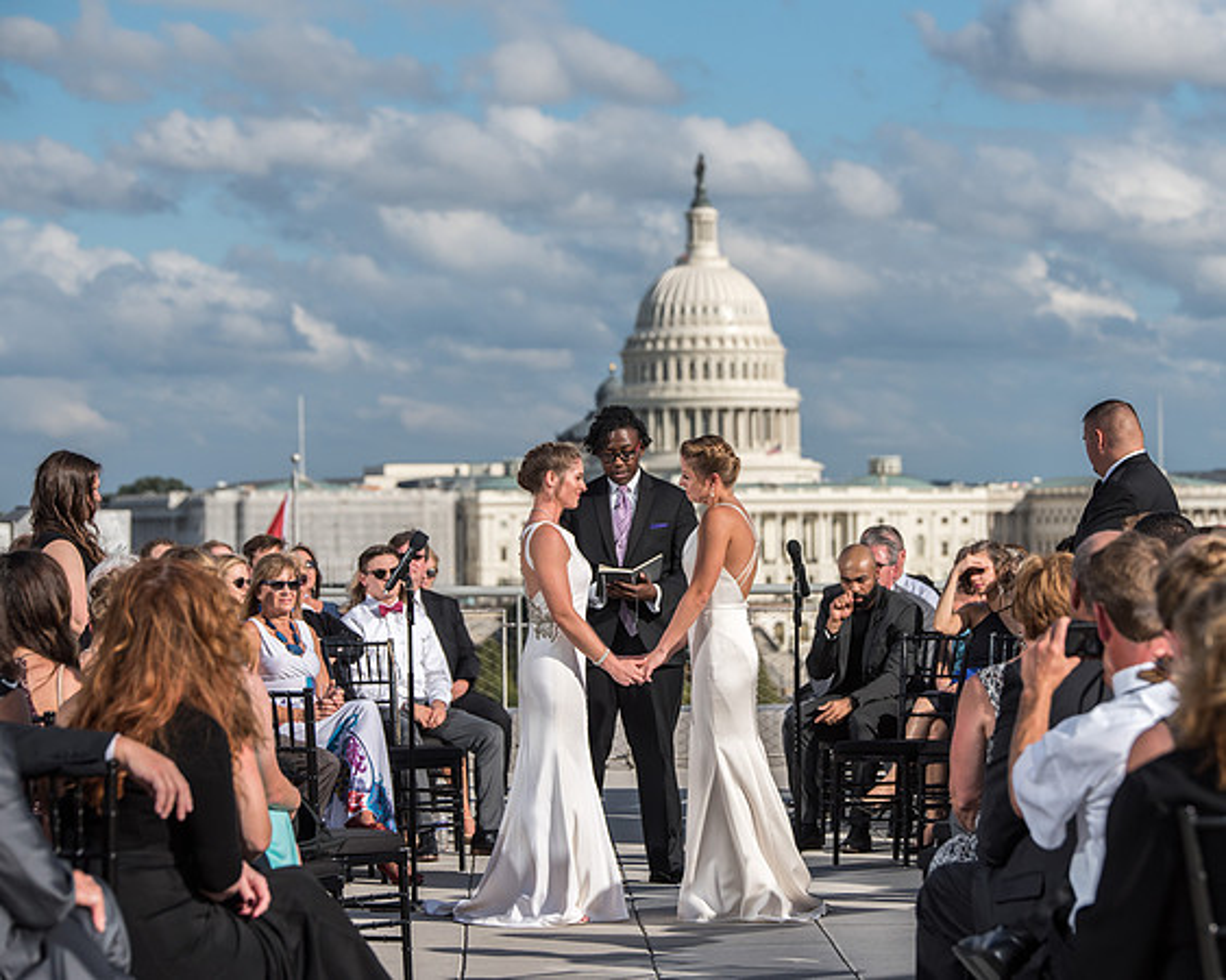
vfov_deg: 11.7
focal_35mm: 132
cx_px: 716
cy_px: 491
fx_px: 4790
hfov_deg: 14.6
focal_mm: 116
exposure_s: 1/3200
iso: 200
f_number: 2.8
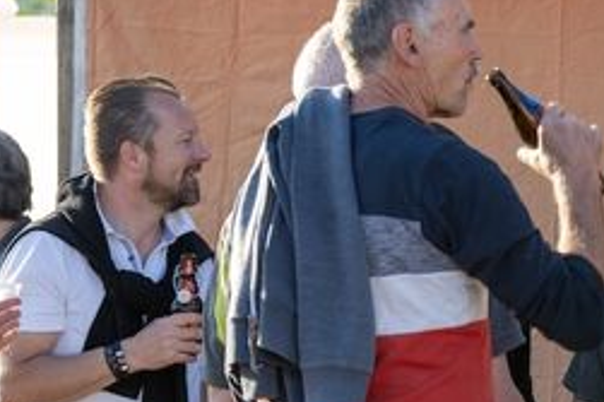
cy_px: 250
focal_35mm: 430
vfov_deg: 3.2
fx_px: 7209
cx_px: -24
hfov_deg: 4.8
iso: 220
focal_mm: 200
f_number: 8
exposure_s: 1/100
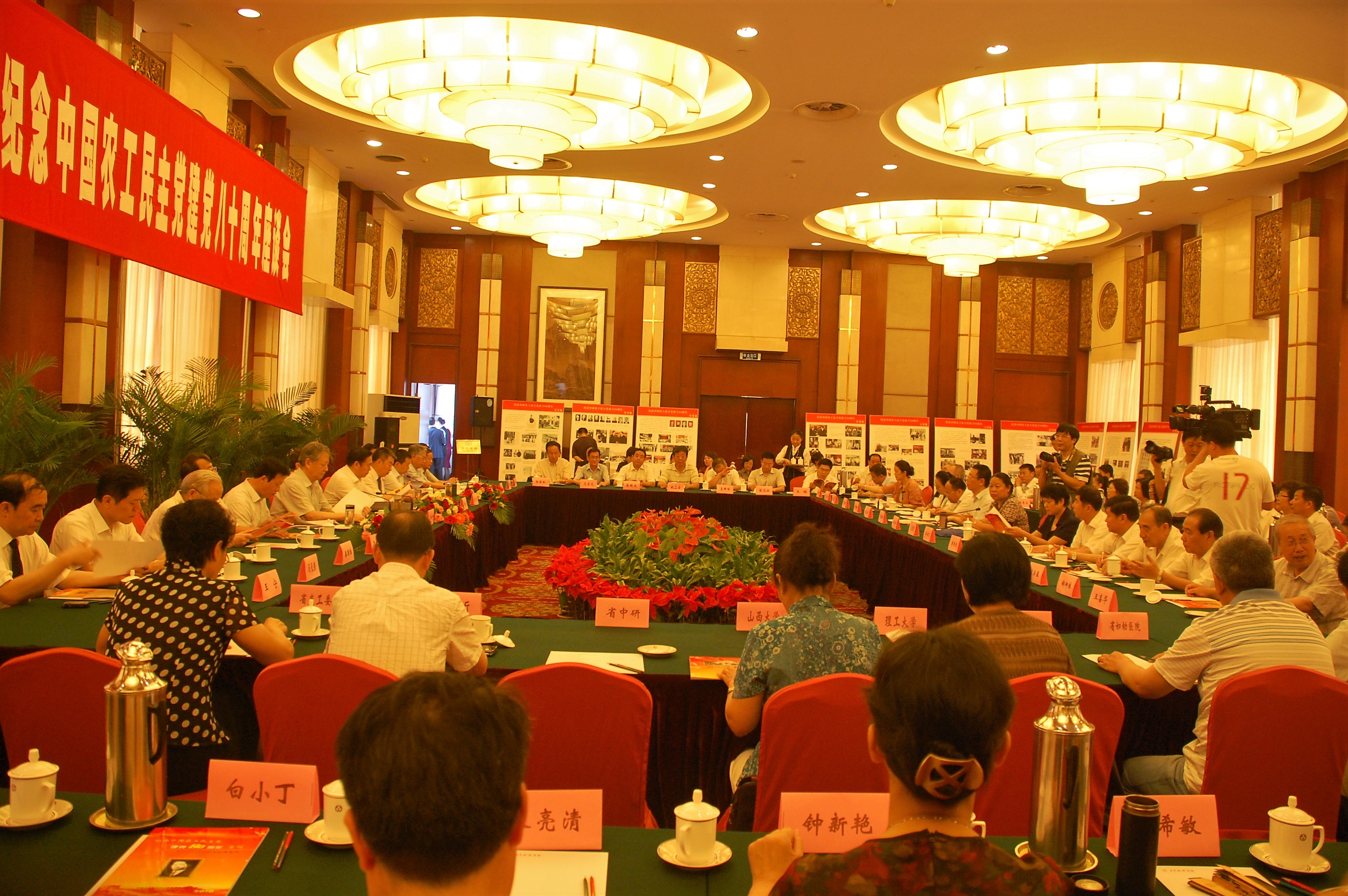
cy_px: 448
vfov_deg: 47.8
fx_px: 1010
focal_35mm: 27
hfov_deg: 67.4
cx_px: 674
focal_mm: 18
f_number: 3.5
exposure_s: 1/30
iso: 720
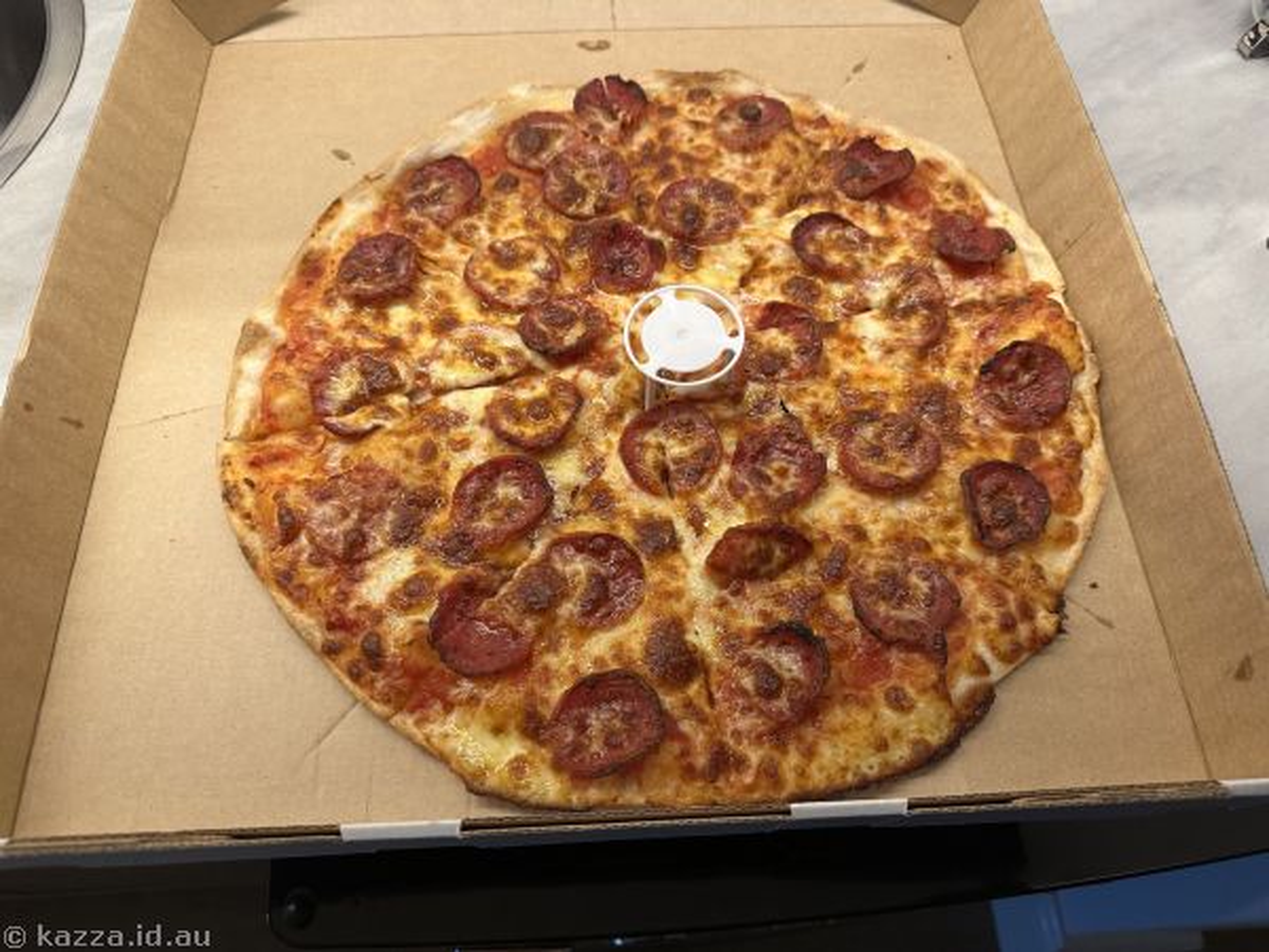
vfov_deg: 56.8
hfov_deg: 71.6
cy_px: 476
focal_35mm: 24
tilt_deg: -61.8
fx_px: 880
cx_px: 634
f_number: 1.78
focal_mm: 6.86
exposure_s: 1/50
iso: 250
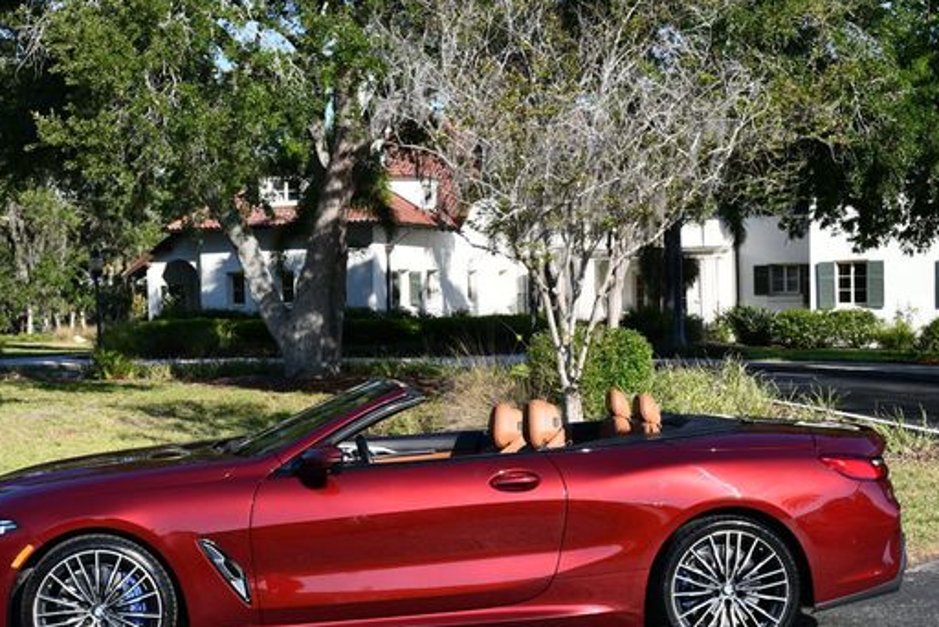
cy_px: 376
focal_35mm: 60
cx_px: 398
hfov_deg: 33.3
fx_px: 1566
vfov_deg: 22.6
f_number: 8
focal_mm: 24
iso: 125
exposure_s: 1/250
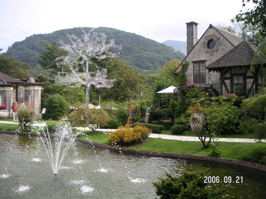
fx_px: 284
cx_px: 133
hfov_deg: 50.1
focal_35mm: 37
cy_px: 100
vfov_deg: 38.7
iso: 50
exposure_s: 1/350
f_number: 2.8
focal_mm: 5.7
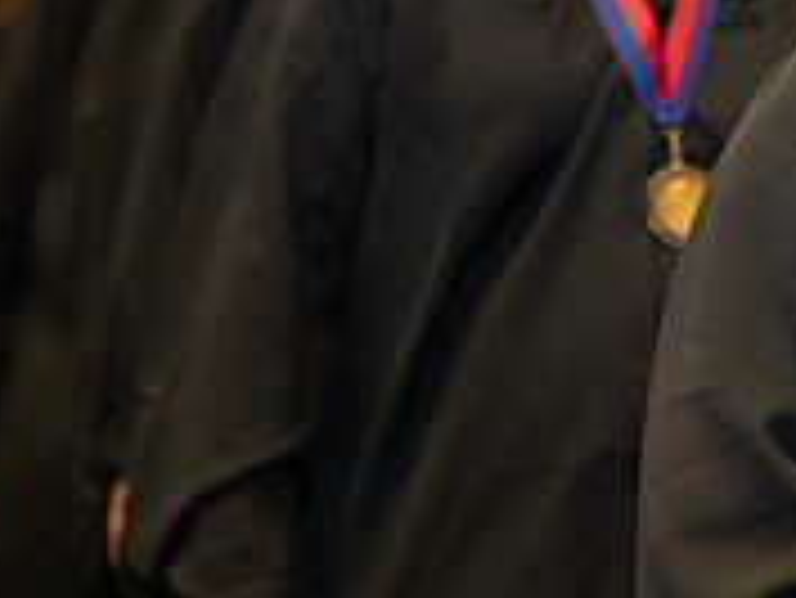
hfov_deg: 5.6
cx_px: 1268
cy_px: -74
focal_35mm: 347
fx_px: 7985
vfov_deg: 4.3
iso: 2000
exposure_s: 1/200
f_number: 4
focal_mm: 110
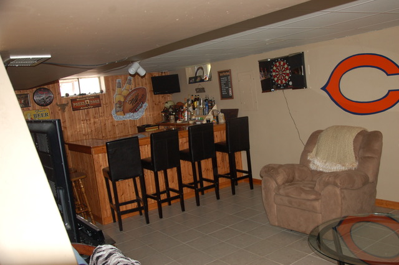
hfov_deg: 57.2
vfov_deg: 39.9
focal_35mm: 33
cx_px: 200
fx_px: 366
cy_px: 132
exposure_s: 1/60
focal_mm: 22
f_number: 3.8
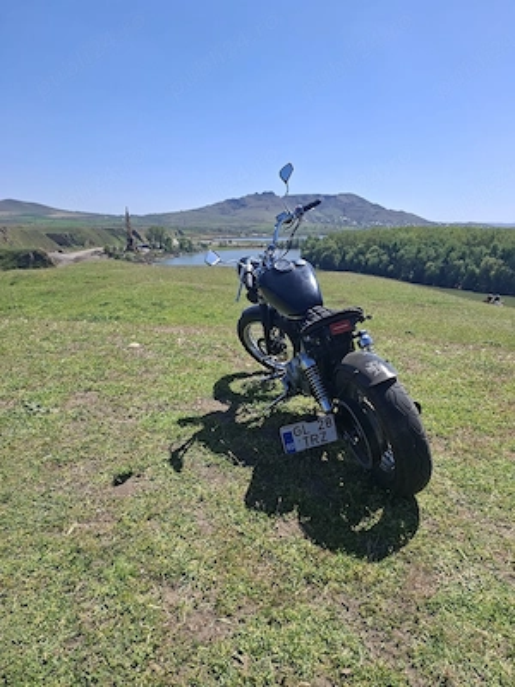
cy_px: 344
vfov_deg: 73.9
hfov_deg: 58.9
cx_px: 258
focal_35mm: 23
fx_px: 456
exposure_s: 1/2000
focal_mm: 5.54
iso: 50
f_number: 1.8
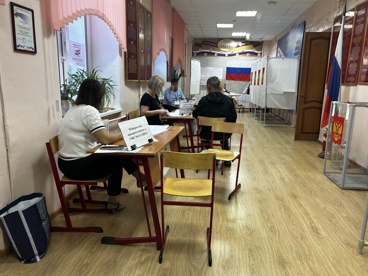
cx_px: 184
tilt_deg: -12.0
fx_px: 276
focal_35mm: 26
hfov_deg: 67.3
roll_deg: -1.2
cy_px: 138
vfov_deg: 53.1
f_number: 1.5
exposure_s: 1/50
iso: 64
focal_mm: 5.7
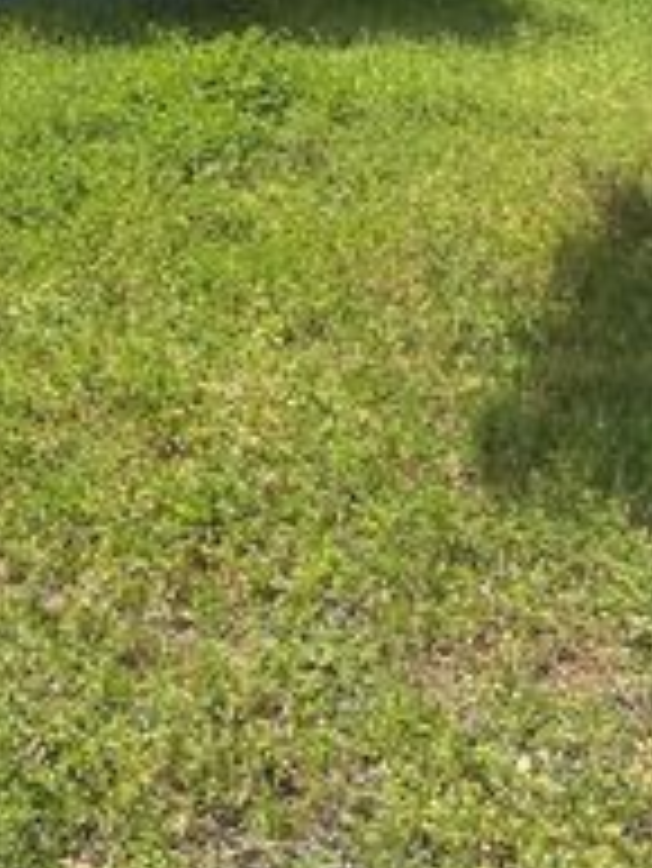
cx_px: -54
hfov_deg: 17.2
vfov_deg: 21.5
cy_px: -236
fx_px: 2082
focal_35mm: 83
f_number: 1.78
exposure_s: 1/3717
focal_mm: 6.86
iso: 80
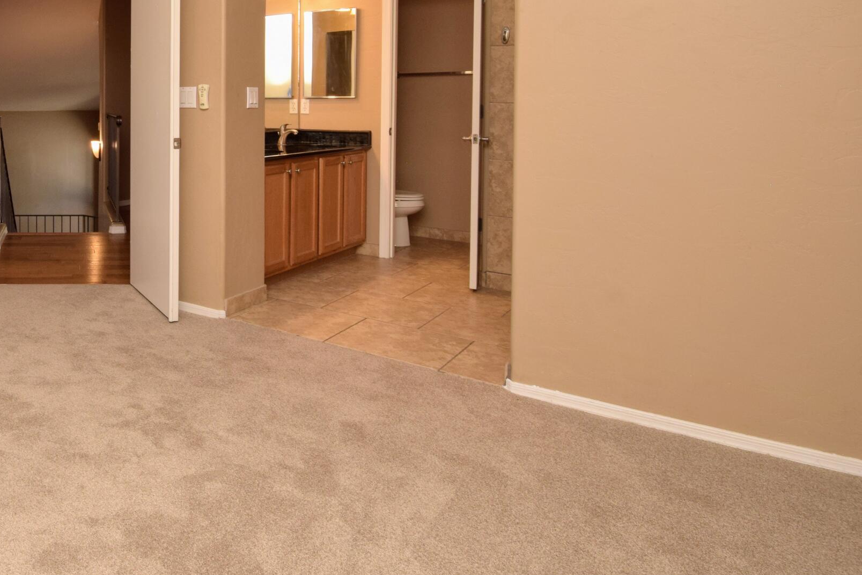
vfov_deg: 44.6
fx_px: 670
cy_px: 132
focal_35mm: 28
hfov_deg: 55.8
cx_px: 71
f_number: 9
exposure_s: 1/50
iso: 400
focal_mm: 10
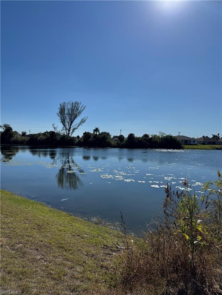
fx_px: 205
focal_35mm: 24
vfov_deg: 71.6
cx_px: 111
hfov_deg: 56.8
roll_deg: -2.6
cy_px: 148
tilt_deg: -2.0
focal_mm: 6.76
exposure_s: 1/12346
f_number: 1.78
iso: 80
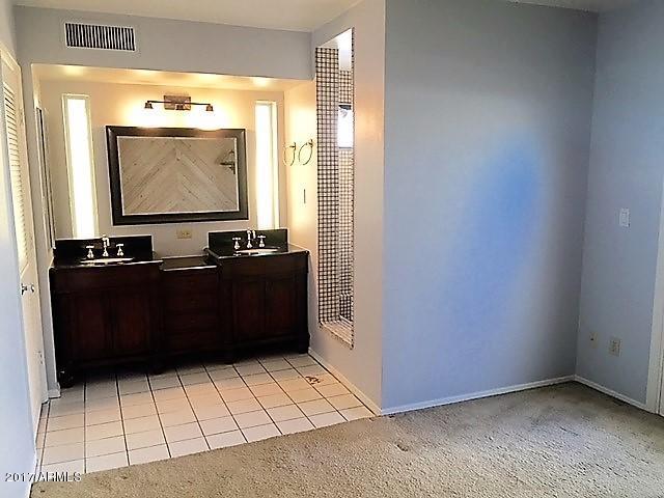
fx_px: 556
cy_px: 249
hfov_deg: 61.7
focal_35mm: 29
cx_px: 332
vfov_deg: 48.2
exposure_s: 1/30
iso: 100
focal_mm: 4.15
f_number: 2.2
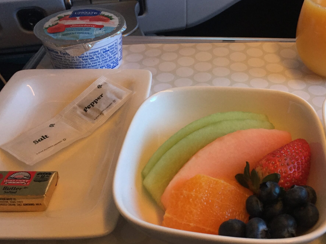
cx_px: 224
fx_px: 396
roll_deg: -0.3
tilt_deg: -37.3
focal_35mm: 42
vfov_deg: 34.3
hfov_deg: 44.0
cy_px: 109
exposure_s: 1/30
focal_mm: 4.15
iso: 125
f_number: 2.2
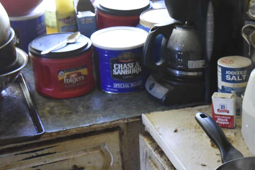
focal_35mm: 103
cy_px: 156
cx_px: 250
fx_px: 730
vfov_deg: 13.2
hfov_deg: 19.3
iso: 8000
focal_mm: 48
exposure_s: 1/50
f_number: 8
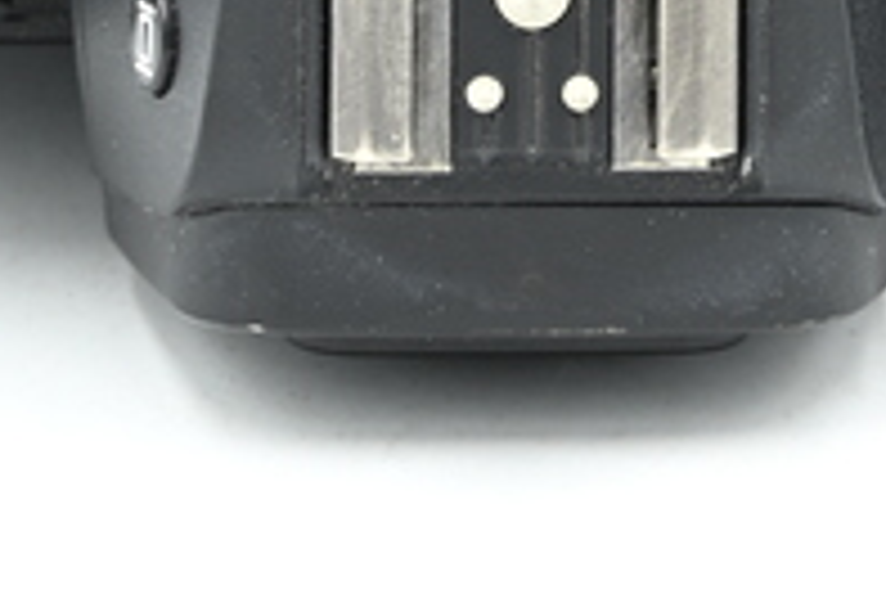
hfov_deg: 5.4
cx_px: 940
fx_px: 9366
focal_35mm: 380
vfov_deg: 3.6
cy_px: -542
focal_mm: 75
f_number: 14
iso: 200
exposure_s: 1/13
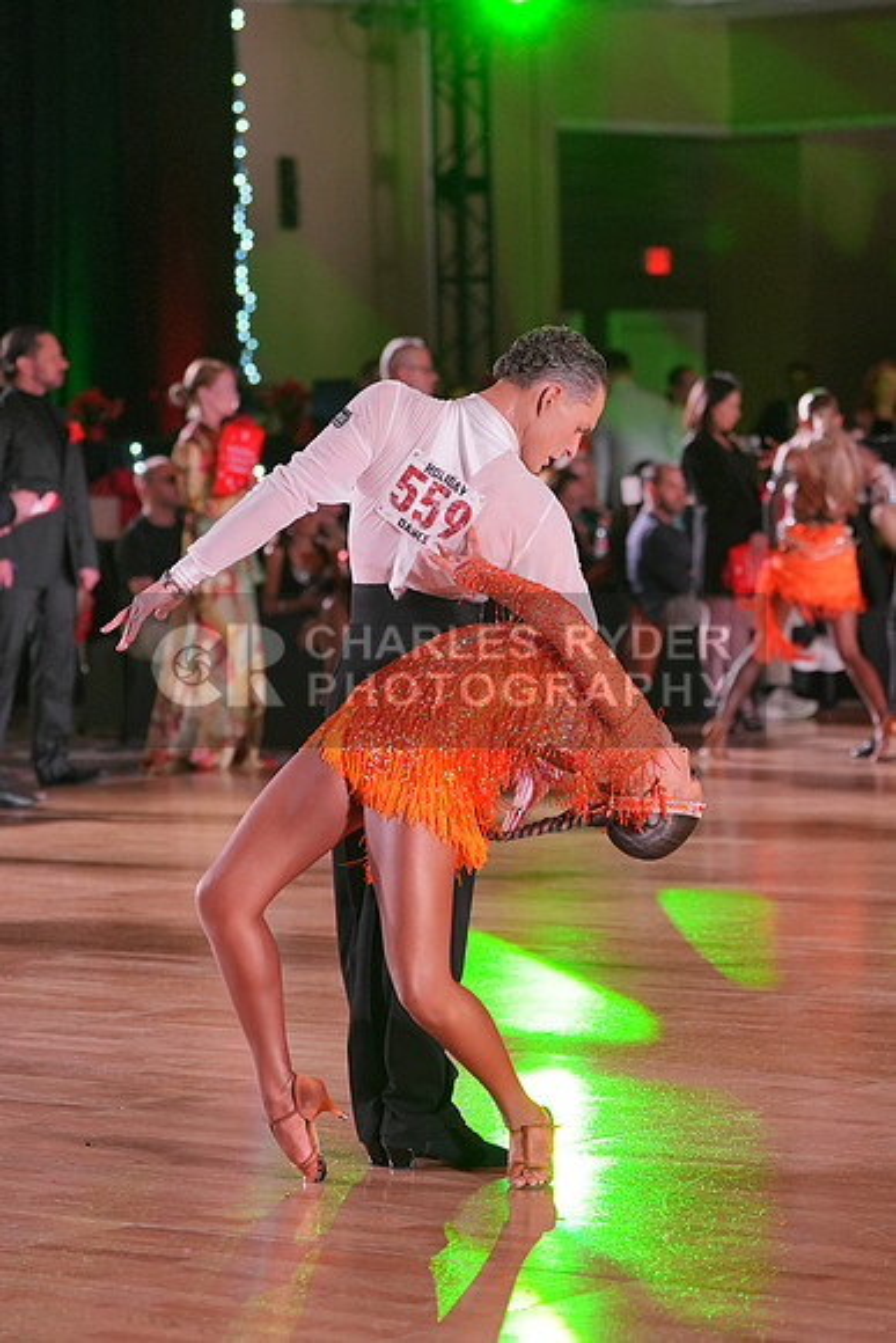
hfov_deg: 10.4
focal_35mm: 132
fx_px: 4925
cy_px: 672
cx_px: 448
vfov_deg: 15.5
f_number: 2.8
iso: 1250
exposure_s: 1/400
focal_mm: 88
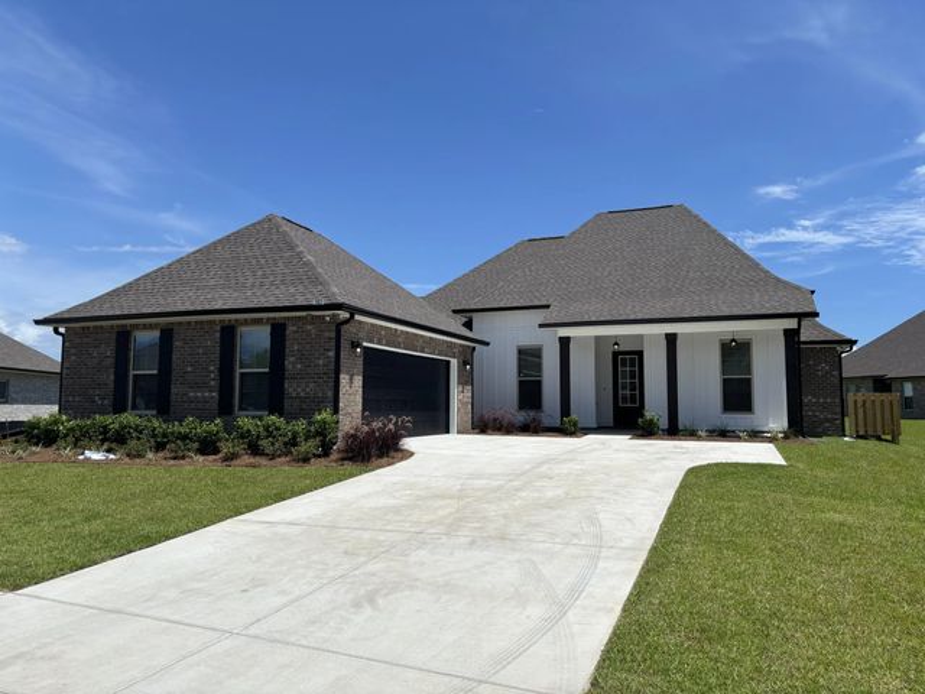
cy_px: 347
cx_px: 462
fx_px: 695
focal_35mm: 26
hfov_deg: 67.3
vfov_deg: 53.1
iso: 50
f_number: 1.6
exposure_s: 1/5618
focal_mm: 5.96
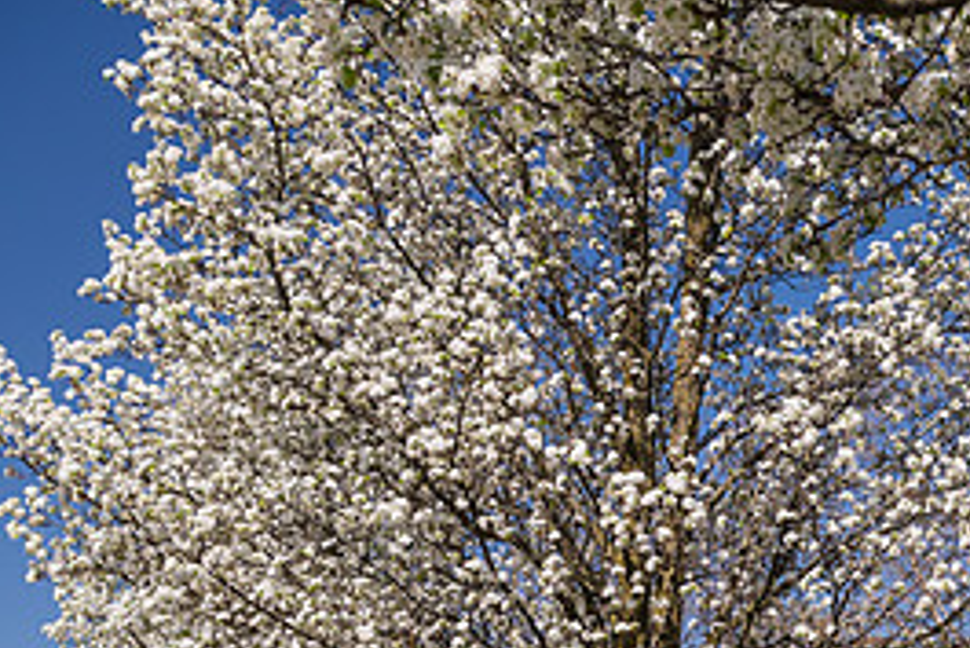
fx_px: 1887
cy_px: 694
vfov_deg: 18.8
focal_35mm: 70
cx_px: 992
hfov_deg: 27.1
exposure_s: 1/250
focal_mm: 32
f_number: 8
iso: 320
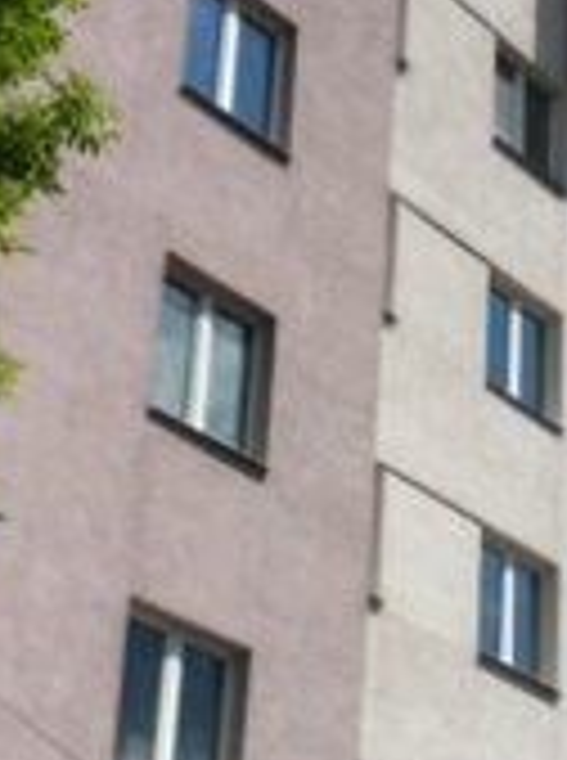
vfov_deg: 17.0
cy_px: 362
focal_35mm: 116
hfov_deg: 12.5
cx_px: 596
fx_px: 2543
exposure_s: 1/3352
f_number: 2.8
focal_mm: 3.85
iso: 80
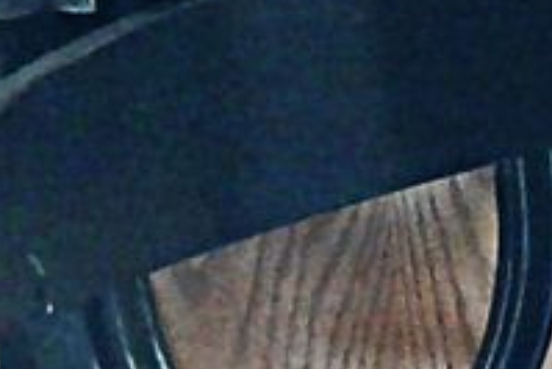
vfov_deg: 5.3
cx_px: 1903
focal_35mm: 259
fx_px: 3974
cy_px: -24
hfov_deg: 6.8
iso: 50
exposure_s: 1/33
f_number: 2.2
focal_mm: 3.3
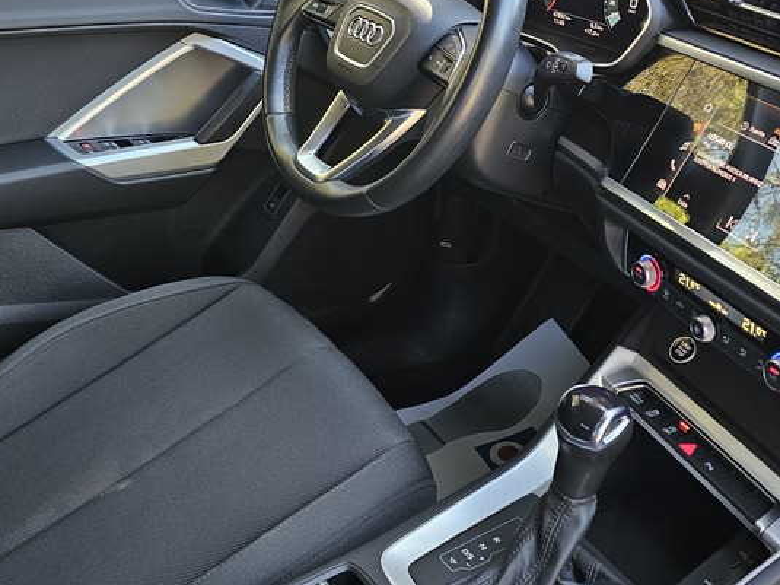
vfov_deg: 32.2
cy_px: 143
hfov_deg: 42.9
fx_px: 991
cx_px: 338
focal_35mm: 44
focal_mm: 6.3
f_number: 1.7
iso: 200
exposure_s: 1/120
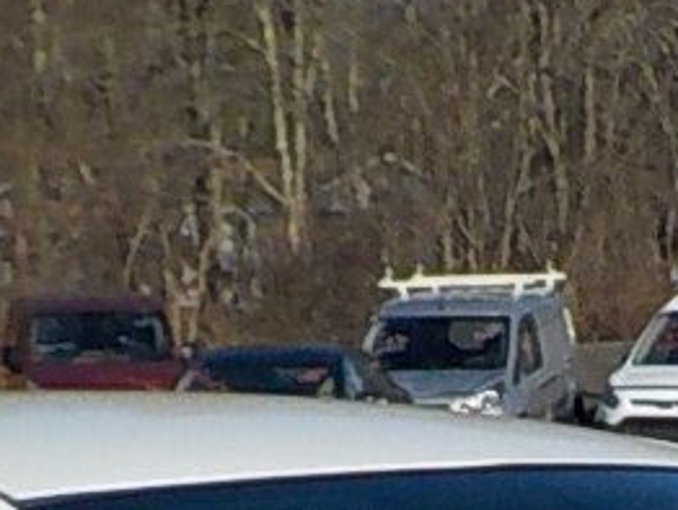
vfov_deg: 7.8
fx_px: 3588
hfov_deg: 10.7
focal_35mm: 183
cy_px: 1023
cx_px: 670
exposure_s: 1/1600
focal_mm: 4.1
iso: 125
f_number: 3.3
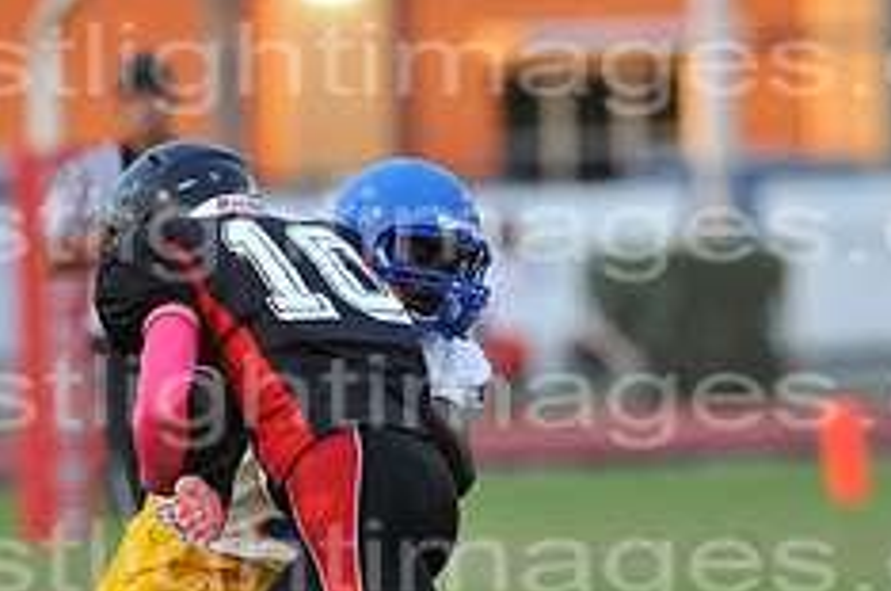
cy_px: 484
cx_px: 308
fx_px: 18401
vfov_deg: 1.8
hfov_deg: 2.8
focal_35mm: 745
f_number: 4
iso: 2000
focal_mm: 300
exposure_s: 1/640
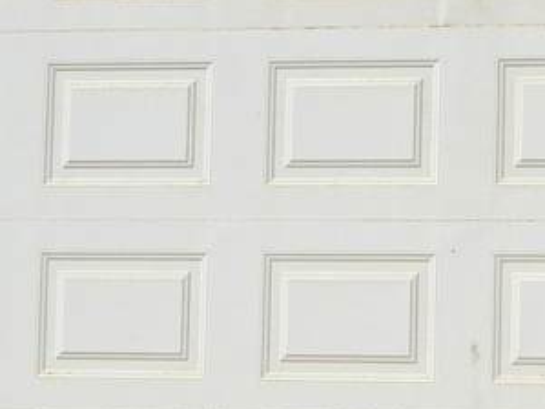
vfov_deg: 9.9
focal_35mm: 150
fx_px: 2361
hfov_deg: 13.0
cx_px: 552
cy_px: 141
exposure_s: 1/1250
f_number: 6.7
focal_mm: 6.1
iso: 125
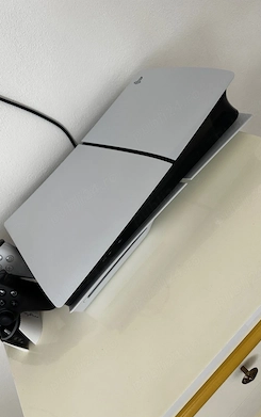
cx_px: 104
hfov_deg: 47.4
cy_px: 211
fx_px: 295
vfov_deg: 70.4
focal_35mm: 26
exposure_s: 1/121
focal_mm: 6.86
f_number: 1.78
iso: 160
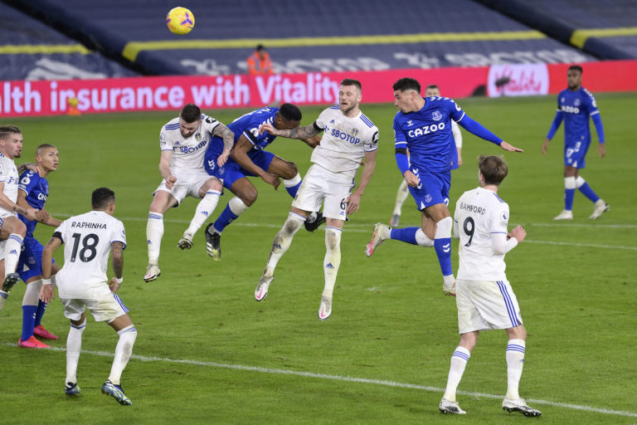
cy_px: 212
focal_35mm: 200
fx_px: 3539
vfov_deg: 6.9
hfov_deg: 10.3
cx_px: 318
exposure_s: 1/1600
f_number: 3.2
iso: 2000
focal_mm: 200
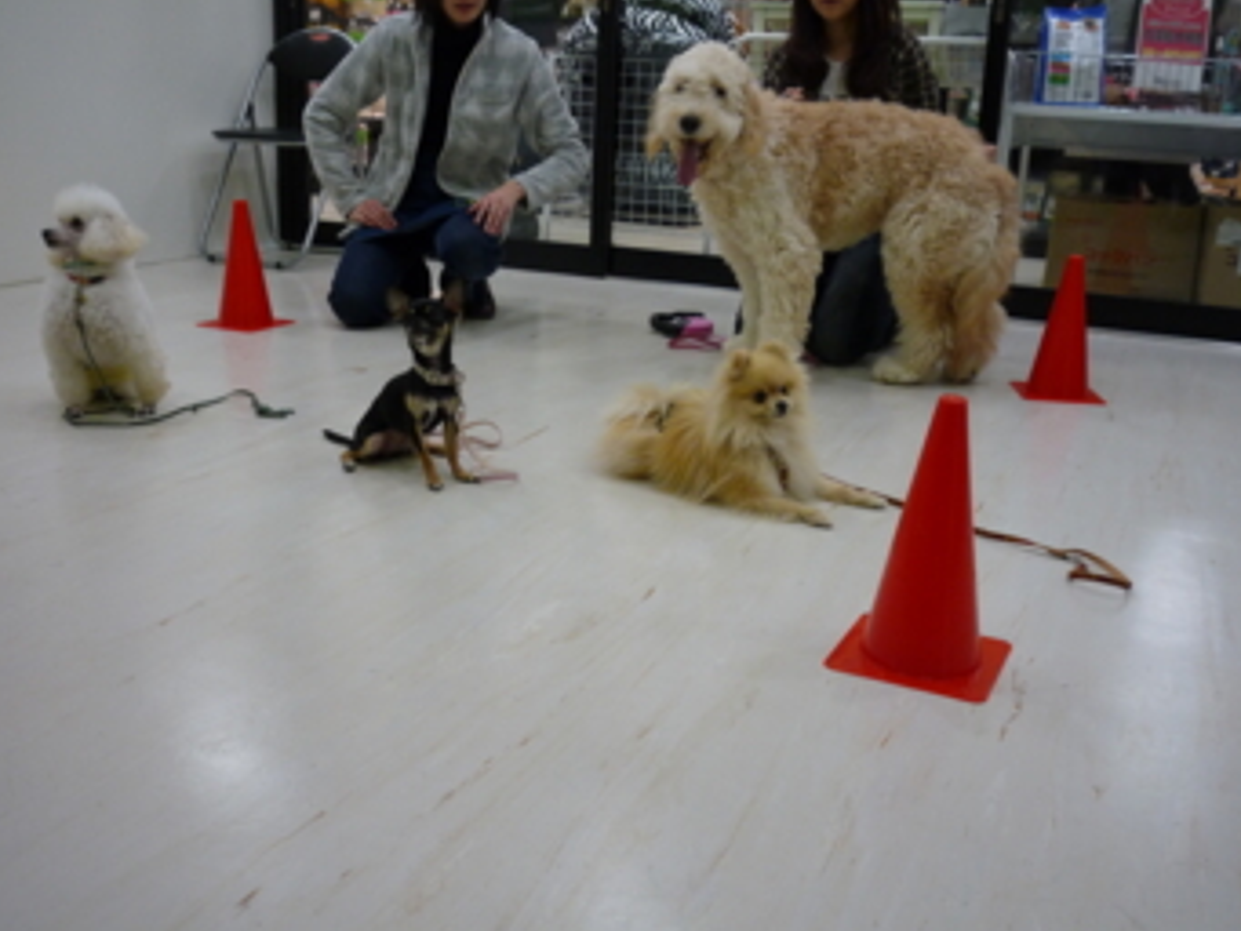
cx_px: 622
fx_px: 1327
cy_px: 471
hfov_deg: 50.1
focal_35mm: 37
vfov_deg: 38.7
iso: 200
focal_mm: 6.3
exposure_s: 1/40
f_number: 3.8
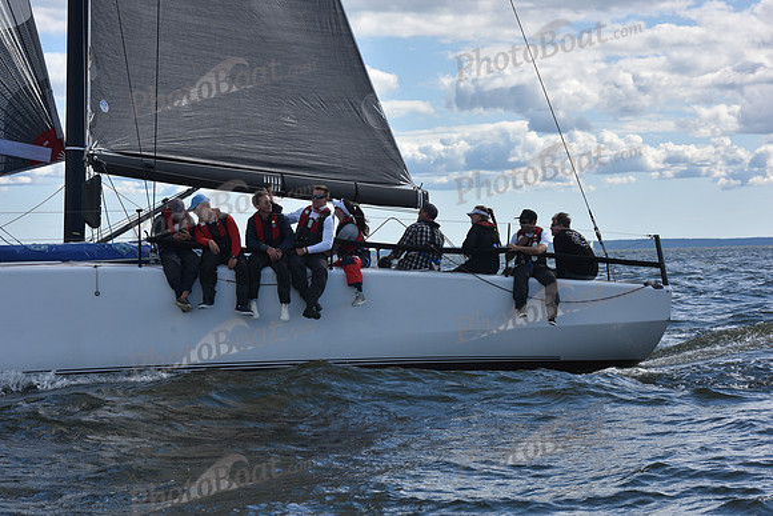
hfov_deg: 20.4
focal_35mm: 100
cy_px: 258
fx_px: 2148
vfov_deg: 13.7
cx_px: 386
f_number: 11
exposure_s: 1/640
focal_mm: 100
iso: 250
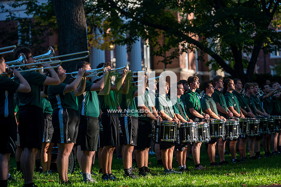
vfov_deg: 10.1
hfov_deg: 15.2
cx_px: 140
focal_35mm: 135
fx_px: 1053
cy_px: 94
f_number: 2.8
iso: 800
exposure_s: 1/2500
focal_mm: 135
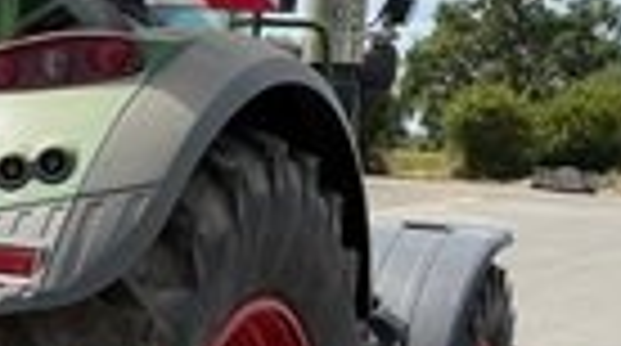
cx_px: -14
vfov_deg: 12.6
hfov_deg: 21.6
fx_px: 1561
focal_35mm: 95
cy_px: 249
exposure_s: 1/3759
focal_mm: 6.76
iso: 80
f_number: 1.78
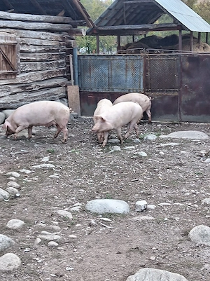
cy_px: 140
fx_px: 413
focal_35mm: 51
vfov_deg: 37.5
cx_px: 105
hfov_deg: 28.5
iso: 216
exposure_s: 1/33.3
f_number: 1.8
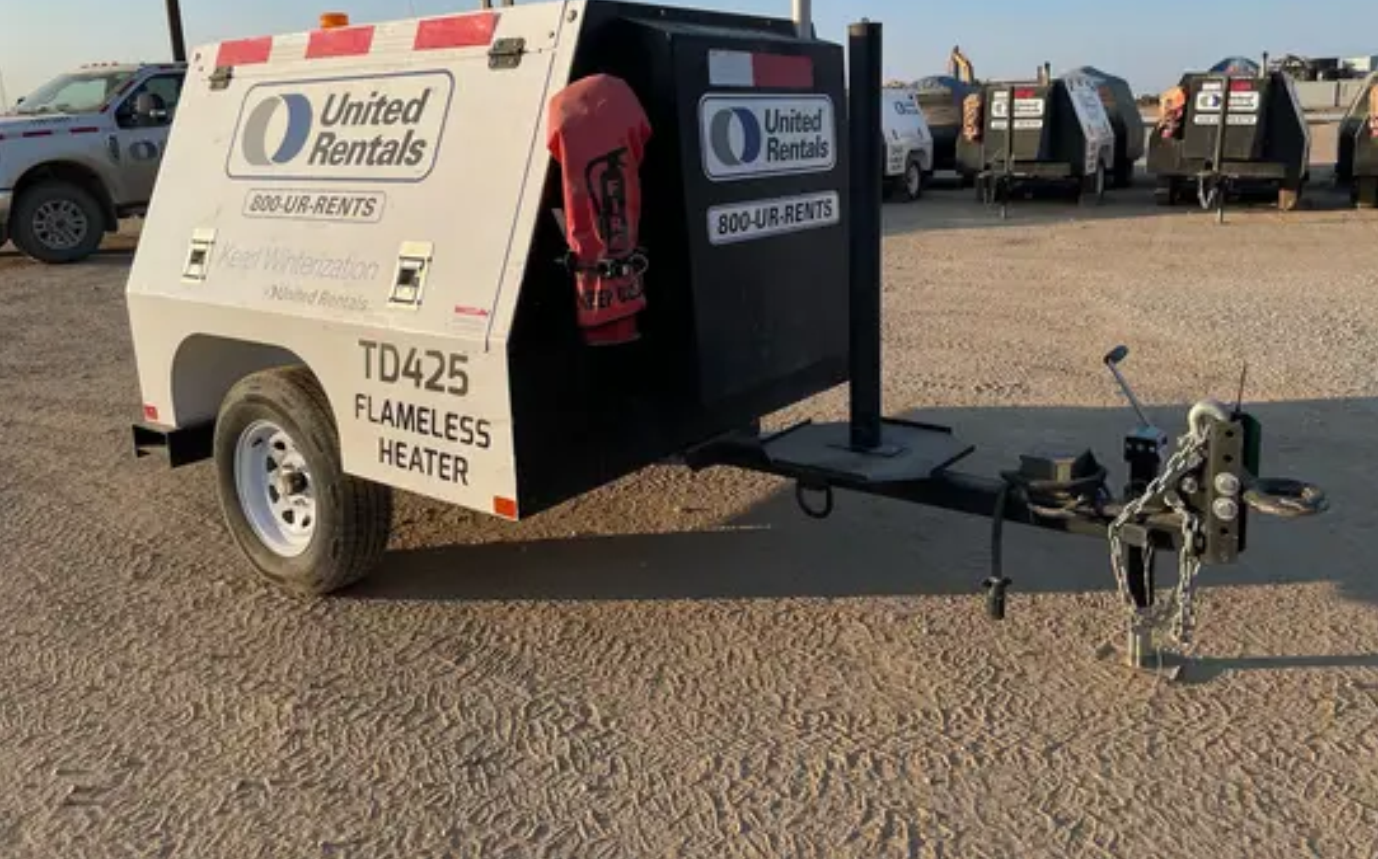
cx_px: 697
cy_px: 347
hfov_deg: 66.5
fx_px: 1051
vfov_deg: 44.3
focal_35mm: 28
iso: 50
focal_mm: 4.2
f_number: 1.6
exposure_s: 1/4831
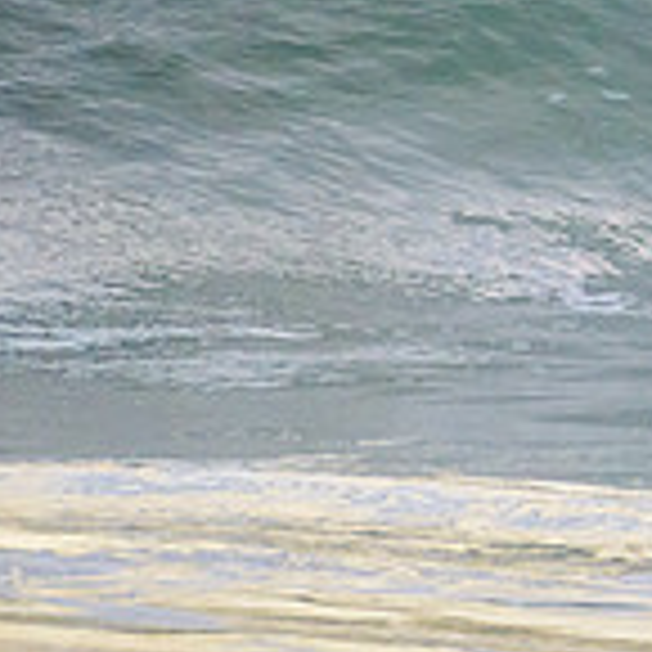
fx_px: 44367
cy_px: 110
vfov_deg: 0.8
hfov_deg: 0.8
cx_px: 1517
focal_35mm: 2082
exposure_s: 1/800
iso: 900
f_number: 5.6
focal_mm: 500
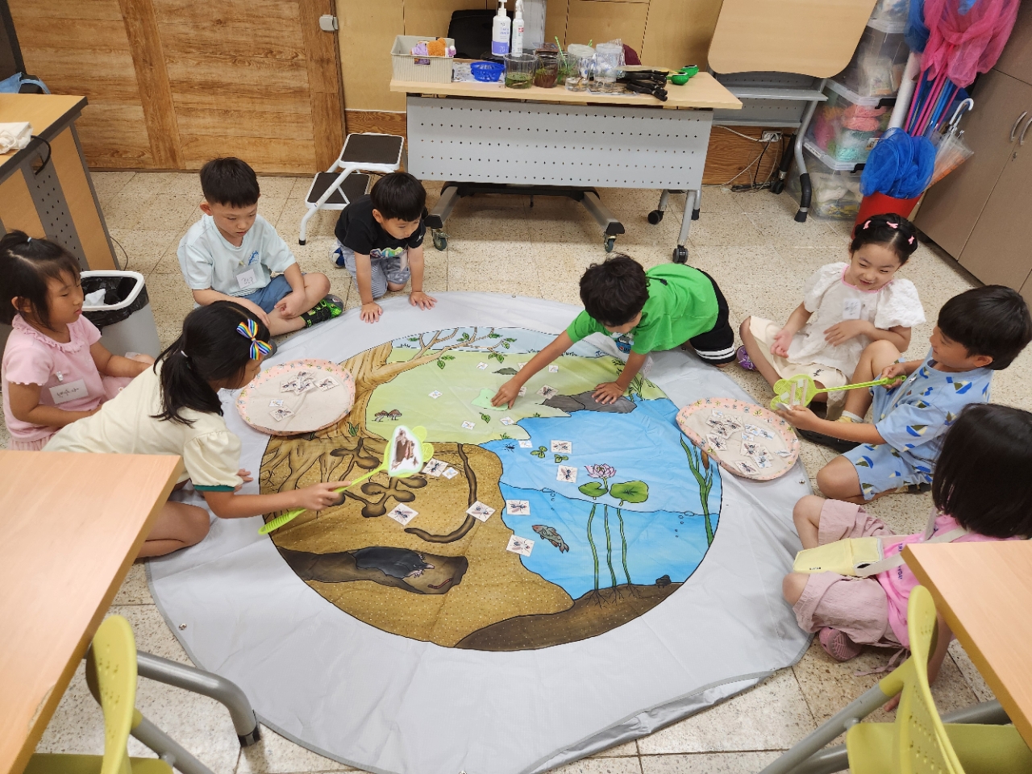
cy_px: 387
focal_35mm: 23
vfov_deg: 58.9
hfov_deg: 73.9
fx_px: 686
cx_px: 516
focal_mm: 5.4
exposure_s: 1/120
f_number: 1.8
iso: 125
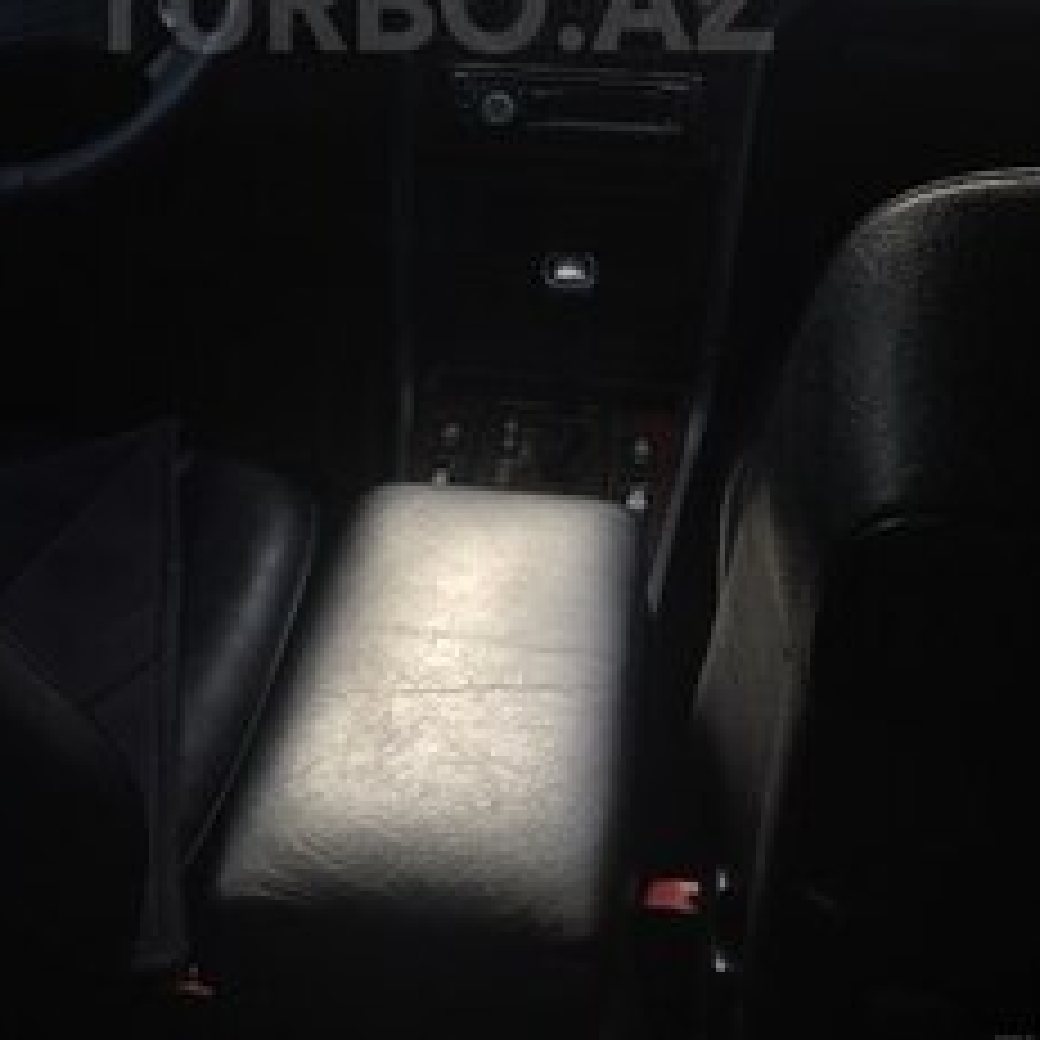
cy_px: 0
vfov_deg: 29.1
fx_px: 1869
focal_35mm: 55
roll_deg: -2.3
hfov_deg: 31.0
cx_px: 428
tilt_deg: -15.1
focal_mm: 4.15
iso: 32
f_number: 2.2
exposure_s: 1/501
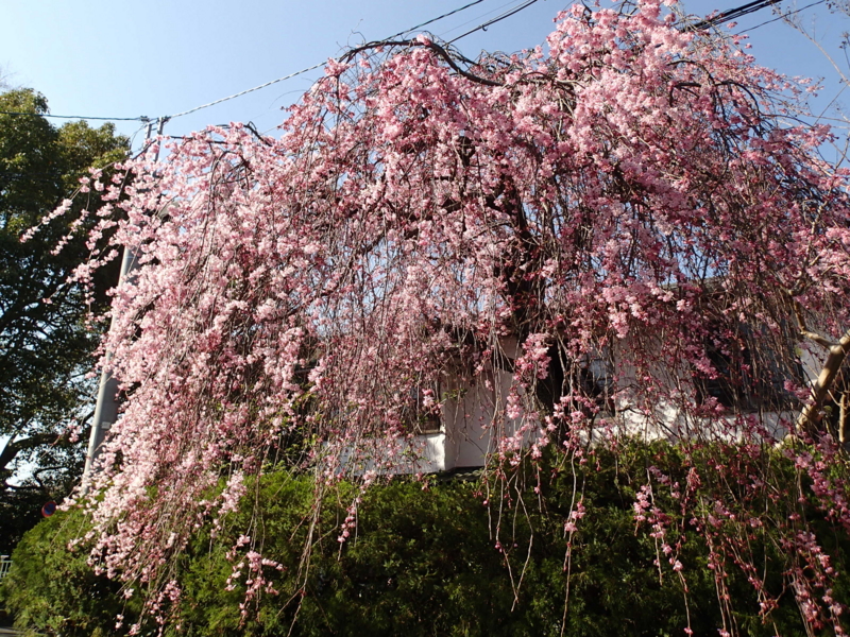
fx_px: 614
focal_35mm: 25
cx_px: 425
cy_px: 318
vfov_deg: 54.9
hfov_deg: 69.4
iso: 100
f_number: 2.8
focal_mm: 4.5
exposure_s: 1/1000
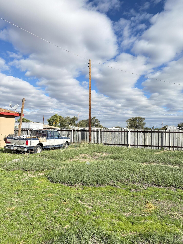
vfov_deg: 67.3
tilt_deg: +1.5
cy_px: 122
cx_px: 92
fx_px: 183
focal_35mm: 26
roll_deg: +0.6
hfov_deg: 53.1
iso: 50
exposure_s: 1/2208
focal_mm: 5.96
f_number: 1.6
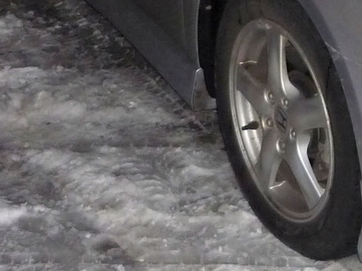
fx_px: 1287
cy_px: -107
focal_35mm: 123
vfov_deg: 11.6
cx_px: 514
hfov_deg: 15.0
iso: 400
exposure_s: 1/30
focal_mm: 5.5
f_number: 2.8
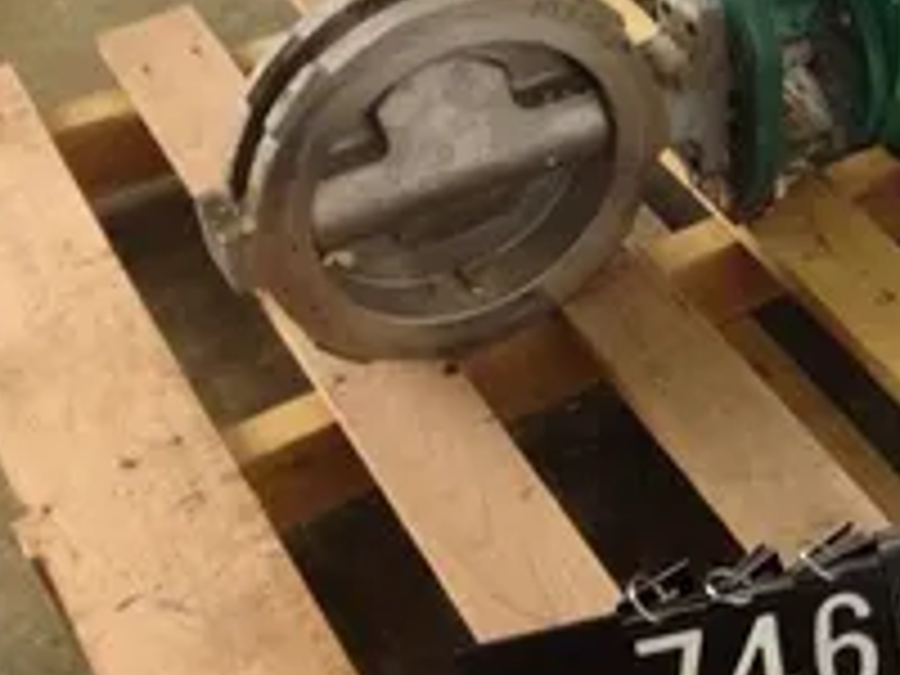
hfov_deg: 26.7
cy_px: 153
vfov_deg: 20.8
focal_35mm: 70
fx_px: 1820
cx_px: 832
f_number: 2.4
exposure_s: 1/20
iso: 250
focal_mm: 4.28
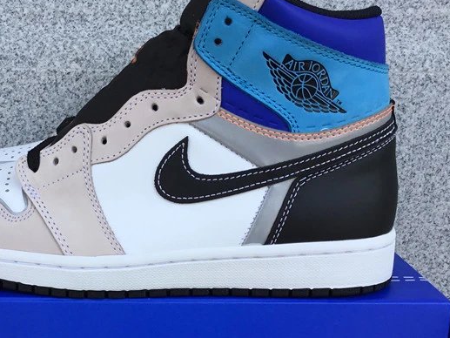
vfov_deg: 26.9
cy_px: 223
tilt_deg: -14.7
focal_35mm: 54
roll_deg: -0.5
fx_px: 702
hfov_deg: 35.1
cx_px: 140
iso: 25
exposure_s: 1/448
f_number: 2.4
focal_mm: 3.3
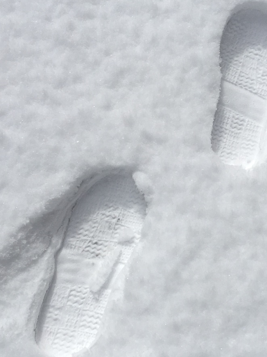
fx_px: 648
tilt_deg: -71.6
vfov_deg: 30.6
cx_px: 168
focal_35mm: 63
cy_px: 215
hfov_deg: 23.2
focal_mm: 4.15
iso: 25
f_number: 2.2
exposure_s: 1/6410
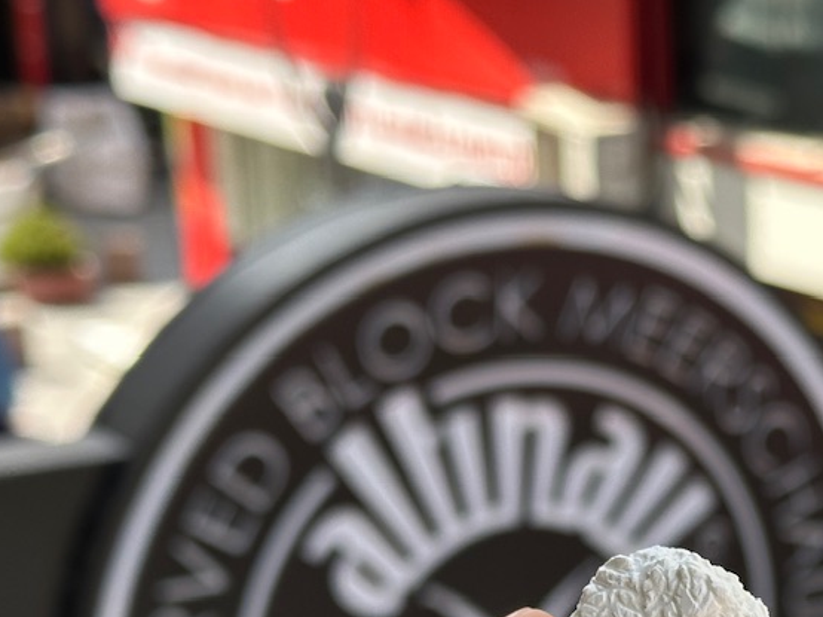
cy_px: 654
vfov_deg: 13.1
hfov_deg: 17.4
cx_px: 767
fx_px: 2638
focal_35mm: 111
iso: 64
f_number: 1.78
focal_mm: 6.86
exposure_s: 1/734
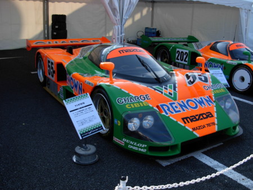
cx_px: 126
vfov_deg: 37.8
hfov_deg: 49.0
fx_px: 278
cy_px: 95
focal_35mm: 38
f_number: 2.9
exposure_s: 1/558
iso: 79
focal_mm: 6.3
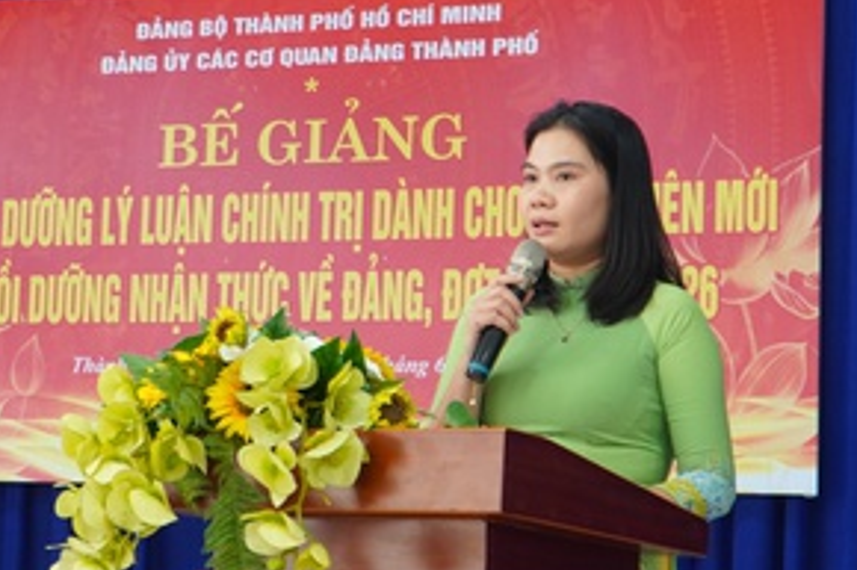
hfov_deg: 22.6
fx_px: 2146
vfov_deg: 15.1
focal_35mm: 90
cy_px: 297
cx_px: 343
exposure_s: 1/40
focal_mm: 25
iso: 400
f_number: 4
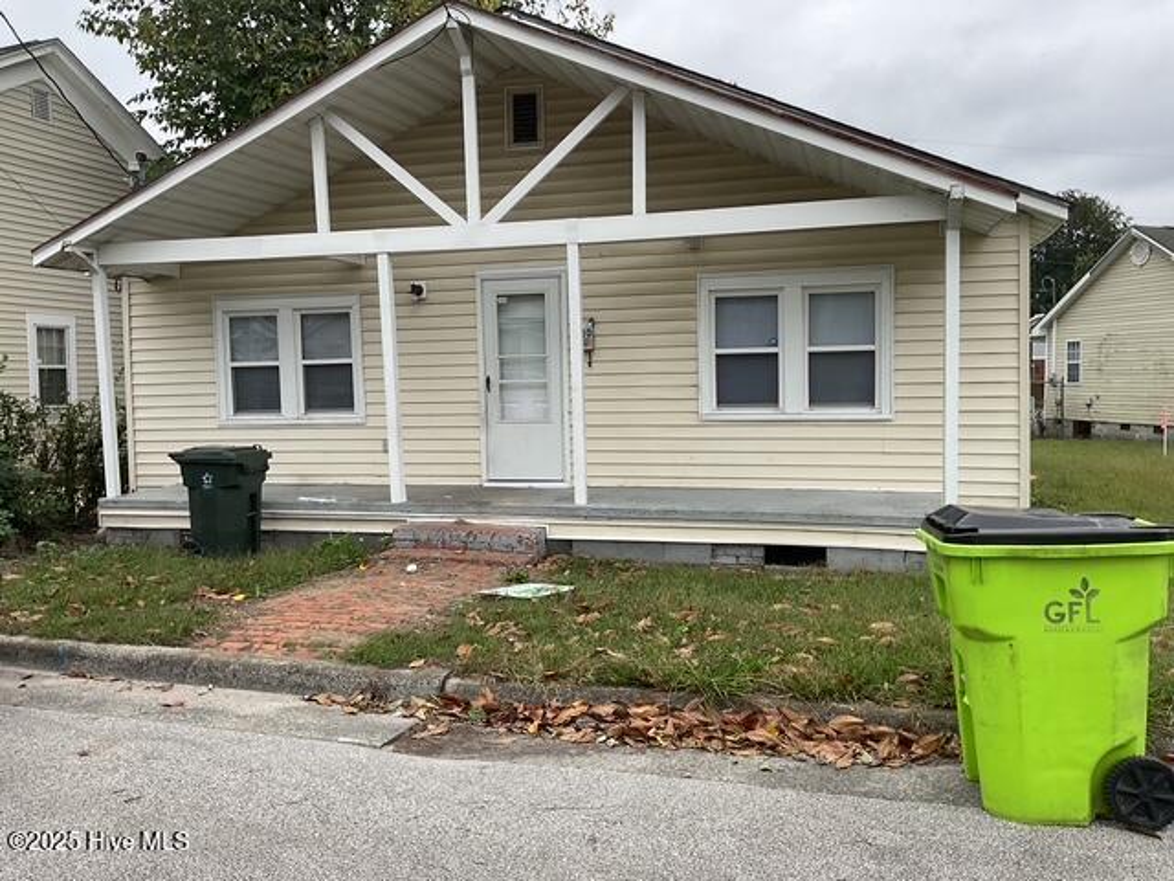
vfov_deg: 48.2
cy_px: 440
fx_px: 984
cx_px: 587
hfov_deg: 61.7
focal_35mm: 29
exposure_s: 1/362
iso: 16
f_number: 1.8
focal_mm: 3
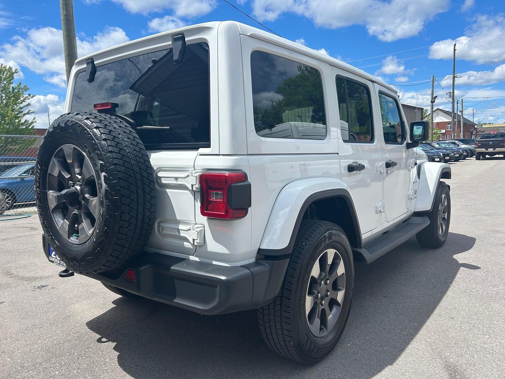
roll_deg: +2.4
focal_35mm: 26
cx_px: 252
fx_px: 379
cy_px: 190
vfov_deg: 53.1
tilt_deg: -6.2
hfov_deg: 67.3
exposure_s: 1/3704
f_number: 1.5
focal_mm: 5.7
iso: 50
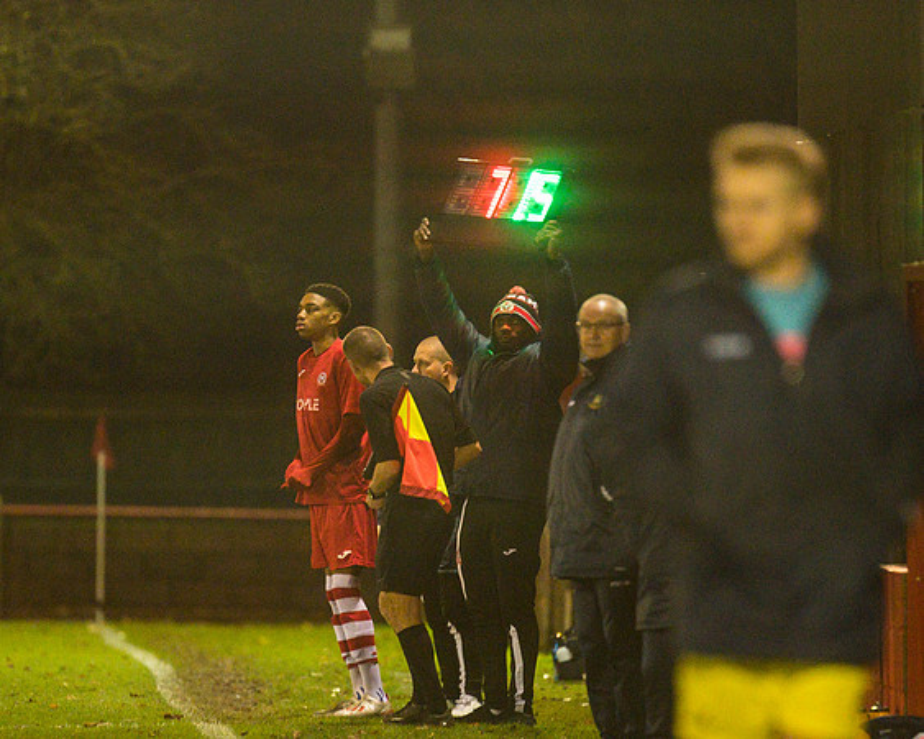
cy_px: 370
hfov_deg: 3.8
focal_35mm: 508
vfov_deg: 3.0
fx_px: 13882
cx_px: 406
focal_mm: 300
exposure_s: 1/800
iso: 5000
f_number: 2.8
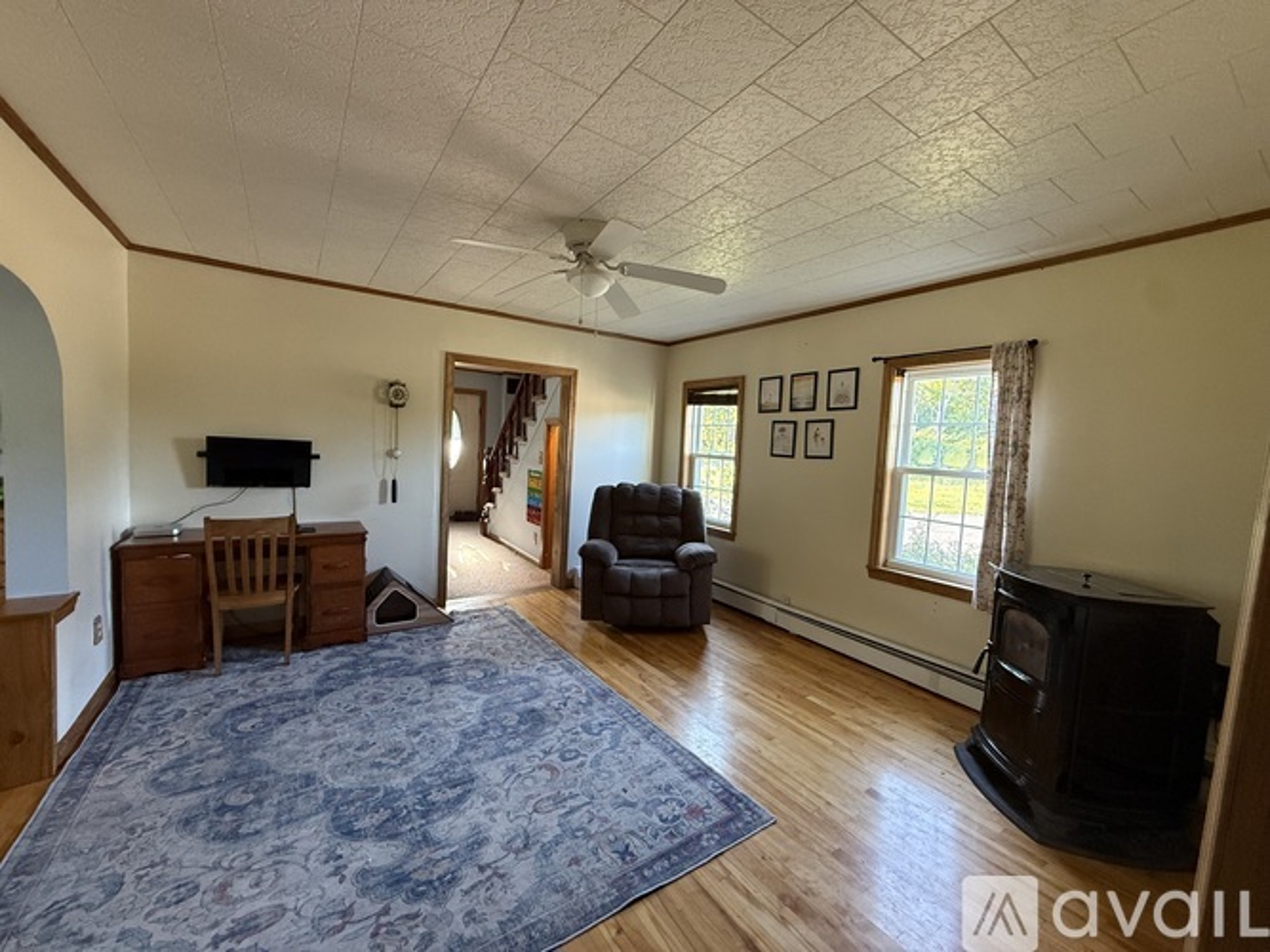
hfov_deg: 102.1
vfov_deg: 85.7
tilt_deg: -2.8
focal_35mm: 14
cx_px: 635
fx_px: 514
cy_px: 476
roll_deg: -2.1
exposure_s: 1/60
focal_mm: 2.22
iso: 400
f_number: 2.2
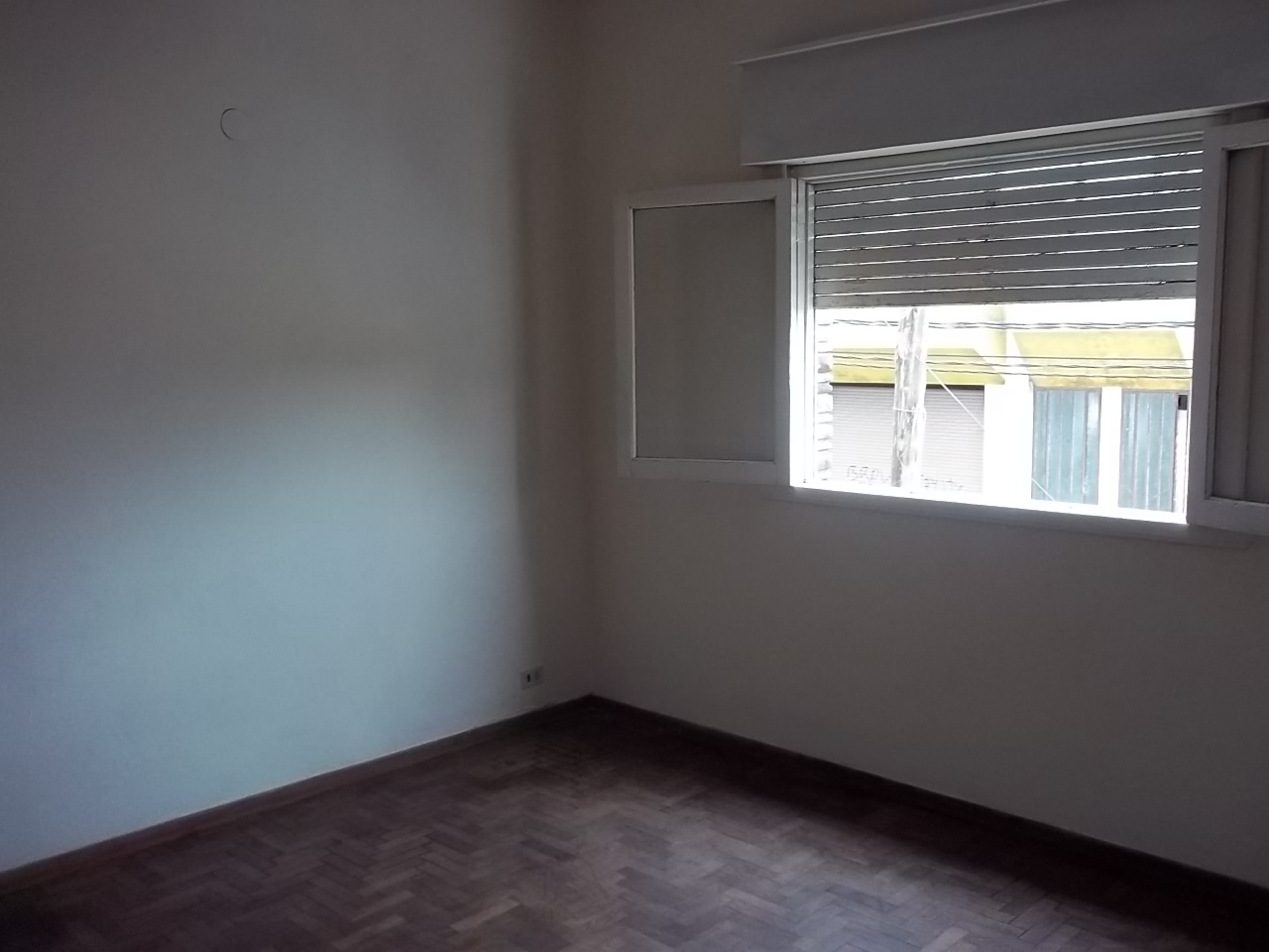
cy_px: 476
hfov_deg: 56.8
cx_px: 634
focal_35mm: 32
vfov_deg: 44.2
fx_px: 1173
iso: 160
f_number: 2.9
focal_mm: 5.7
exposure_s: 1/20
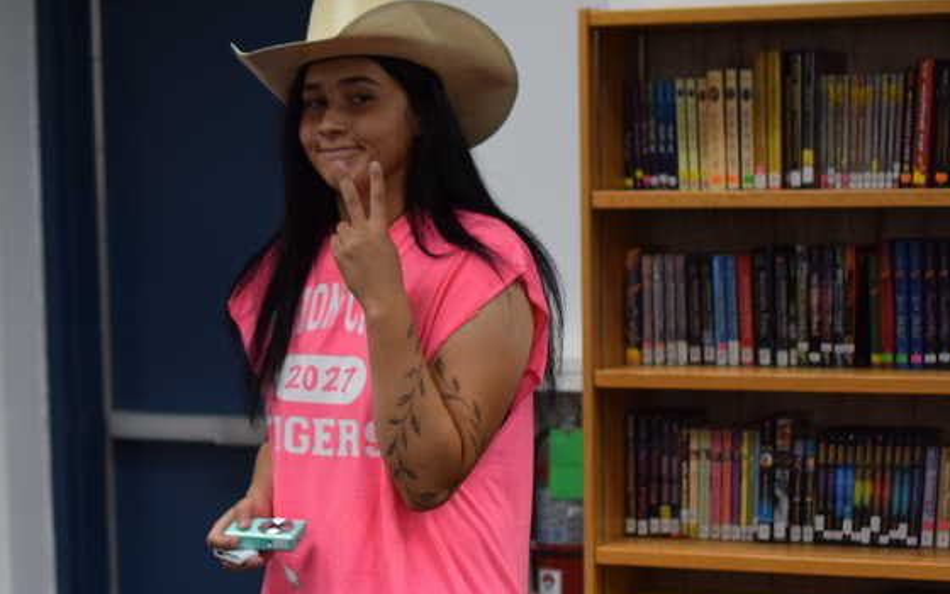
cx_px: 366
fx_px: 2536
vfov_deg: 13.3
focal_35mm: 98
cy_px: 374
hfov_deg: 21.2
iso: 1400
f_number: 2
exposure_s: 1/500
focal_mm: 35
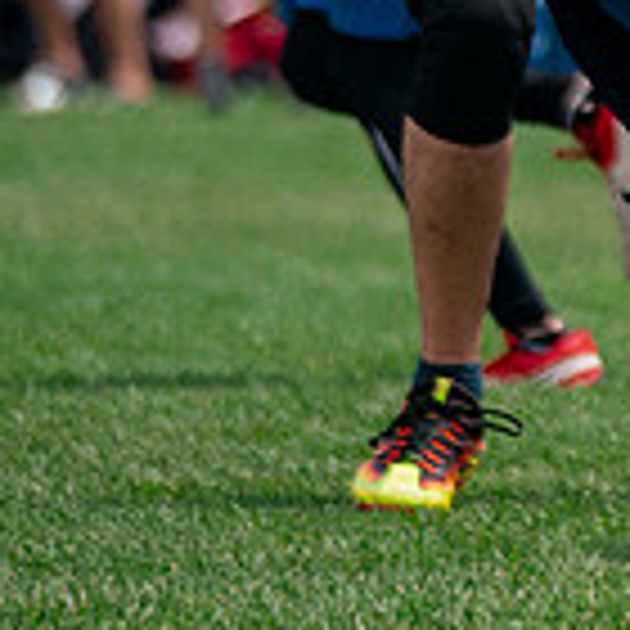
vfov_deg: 2.4
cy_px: -346
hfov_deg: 2.4
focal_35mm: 719
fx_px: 14805
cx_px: 1431
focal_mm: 138
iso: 500
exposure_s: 1/10000
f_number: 2.8
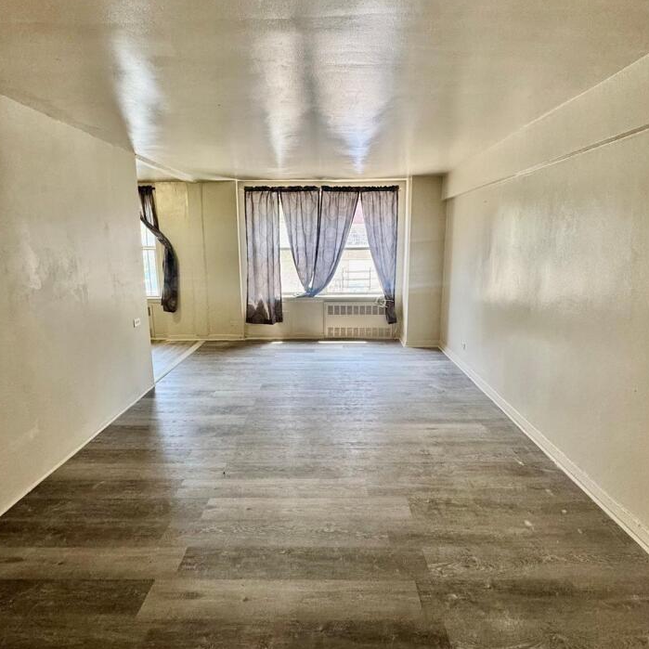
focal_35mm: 17
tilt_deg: -9.9
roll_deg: +0.5
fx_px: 361
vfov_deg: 83.9
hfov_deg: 84.0
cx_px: 327
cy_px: 303
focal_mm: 2.22
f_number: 2.2
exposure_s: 1/120
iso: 250
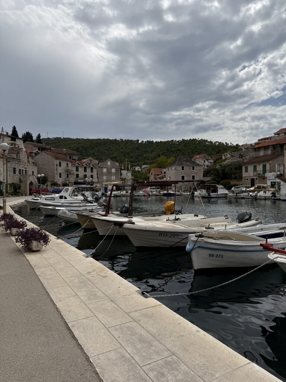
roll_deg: +0.3
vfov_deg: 71.6
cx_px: 143
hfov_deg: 56.8
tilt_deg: -0.1
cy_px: 191
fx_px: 264
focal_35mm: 24
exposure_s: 1/11905
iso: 80
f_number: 1.78
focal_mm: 6.76
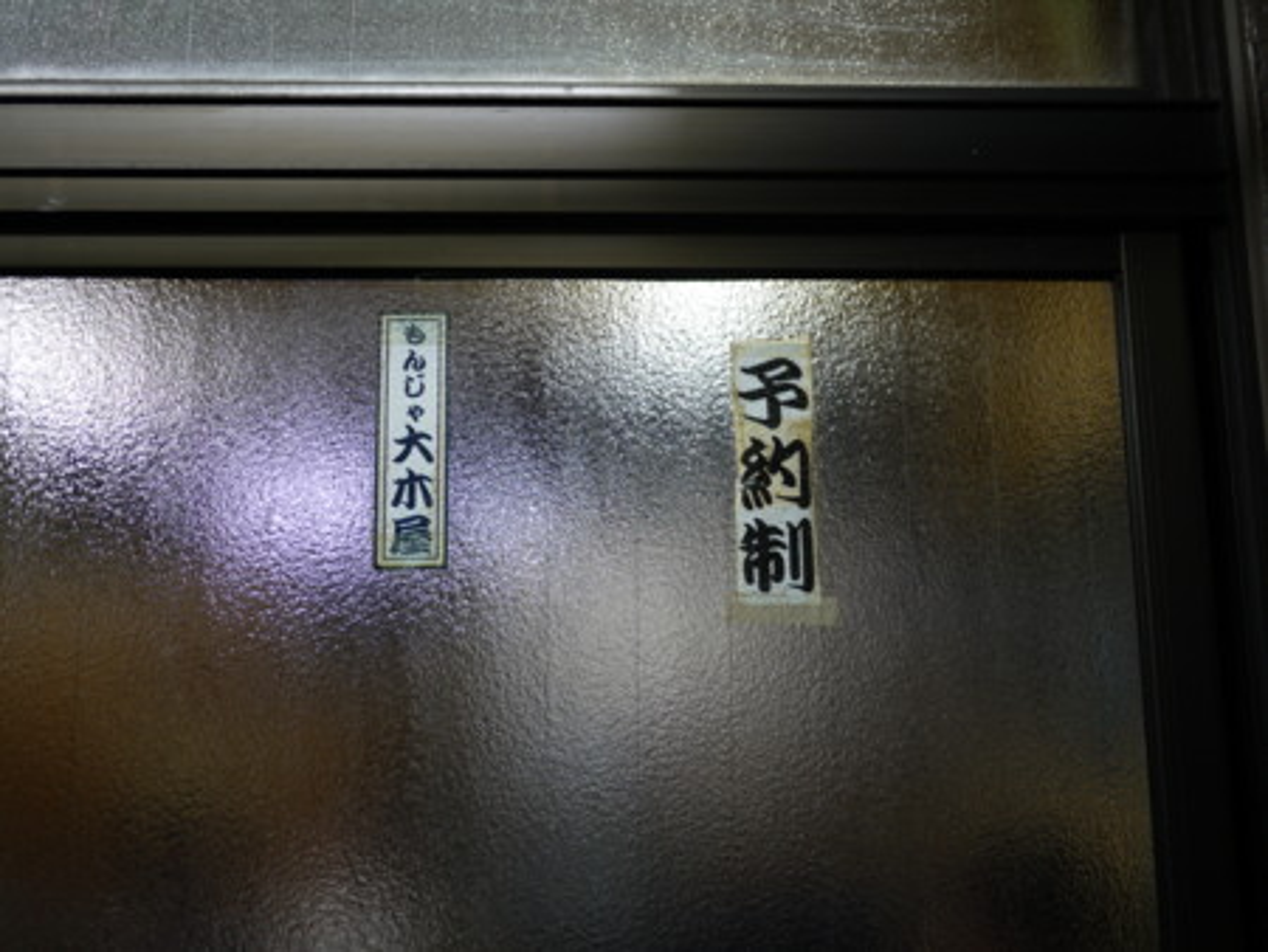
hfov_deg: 46.8
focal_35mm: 40
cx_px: 634
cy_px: 476
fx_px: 1466
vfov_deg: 36.0
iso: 100
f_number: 1.7
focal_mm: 20
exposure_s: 1/40
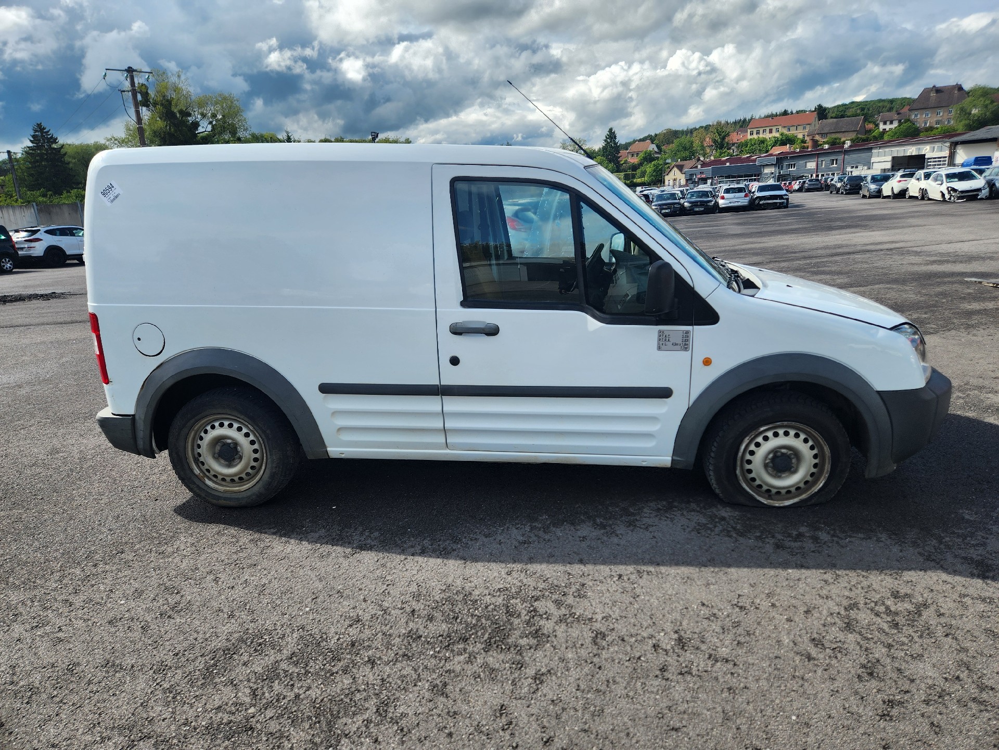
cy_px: 375
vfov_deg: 58.9
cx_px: 500
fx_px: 664
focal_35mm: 23
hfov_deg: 73.9
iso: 20
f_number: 1.8
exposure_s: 1/1429
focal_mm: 5.4
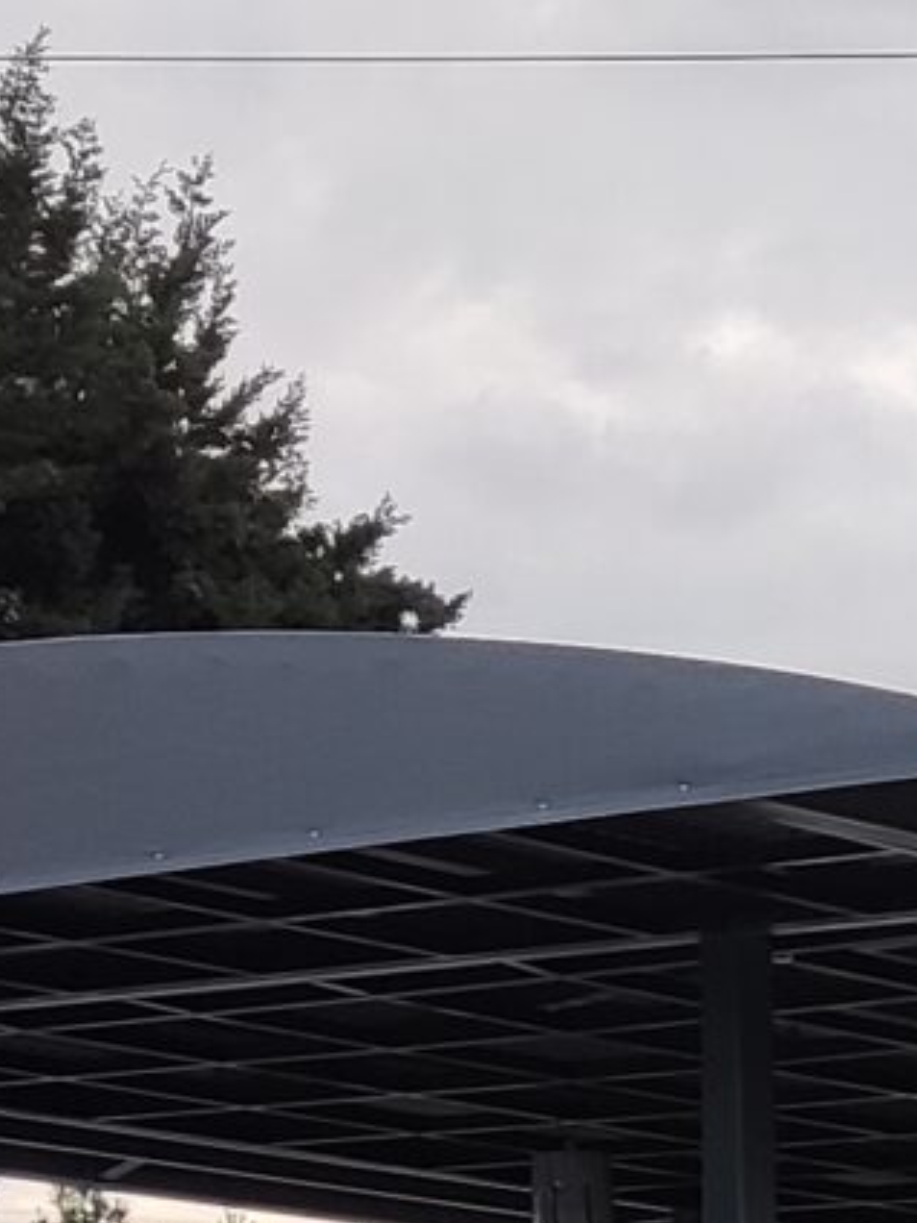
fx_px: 5333
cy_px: 1935
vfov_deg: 12.3
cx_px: 1736
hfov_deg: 9.3
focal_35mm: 151
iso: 50
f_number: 1.79
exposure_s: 1/289
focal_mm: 4.71
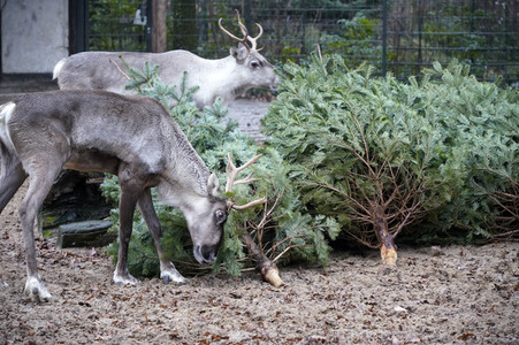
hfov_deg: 17.7
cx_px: 260
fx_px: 1671
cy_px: 172
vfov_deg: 11.8
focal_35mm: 116
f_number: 5
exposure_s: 1/125
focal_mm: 116
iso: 1600
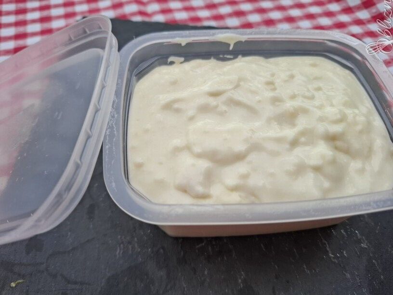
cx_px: 196
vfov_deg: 58.9
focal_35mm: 23
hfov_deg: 73.9
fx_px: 261
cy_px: 148
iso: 50
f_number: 1.8
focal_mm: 5.54
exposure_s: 1/721
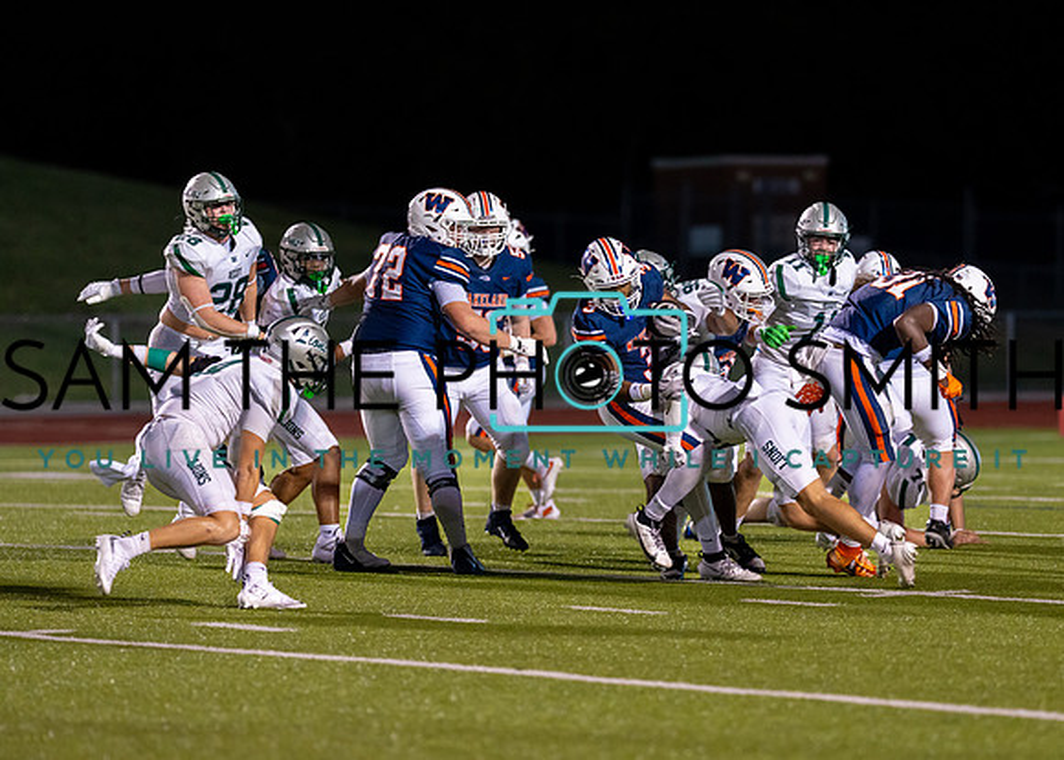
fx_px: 6193
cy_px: 394
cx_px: 687
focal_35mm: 205
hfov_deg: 9.8
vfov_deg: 7.0
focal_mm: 135
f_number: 1.8
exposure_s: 1/1000
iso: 1250
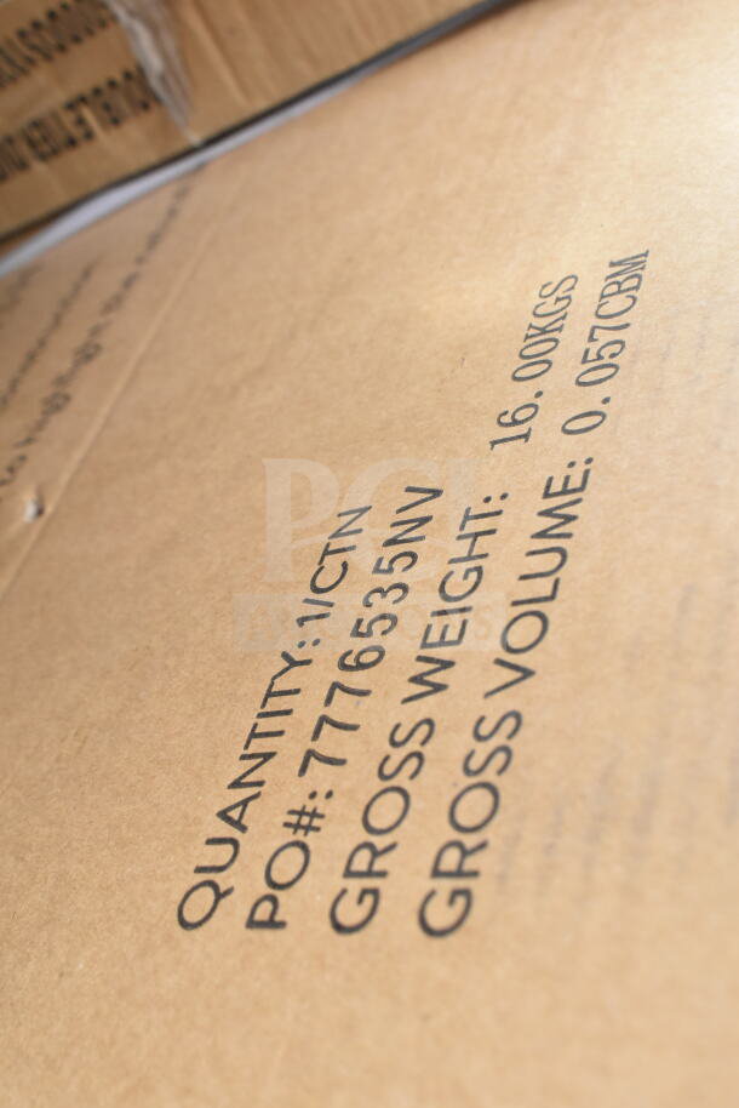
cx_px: 370
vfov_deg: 44.9
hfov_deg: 30.9
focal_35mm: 44
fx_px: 1338
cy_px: 554
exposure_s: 1/250
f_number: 8
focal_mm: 29
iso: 1600
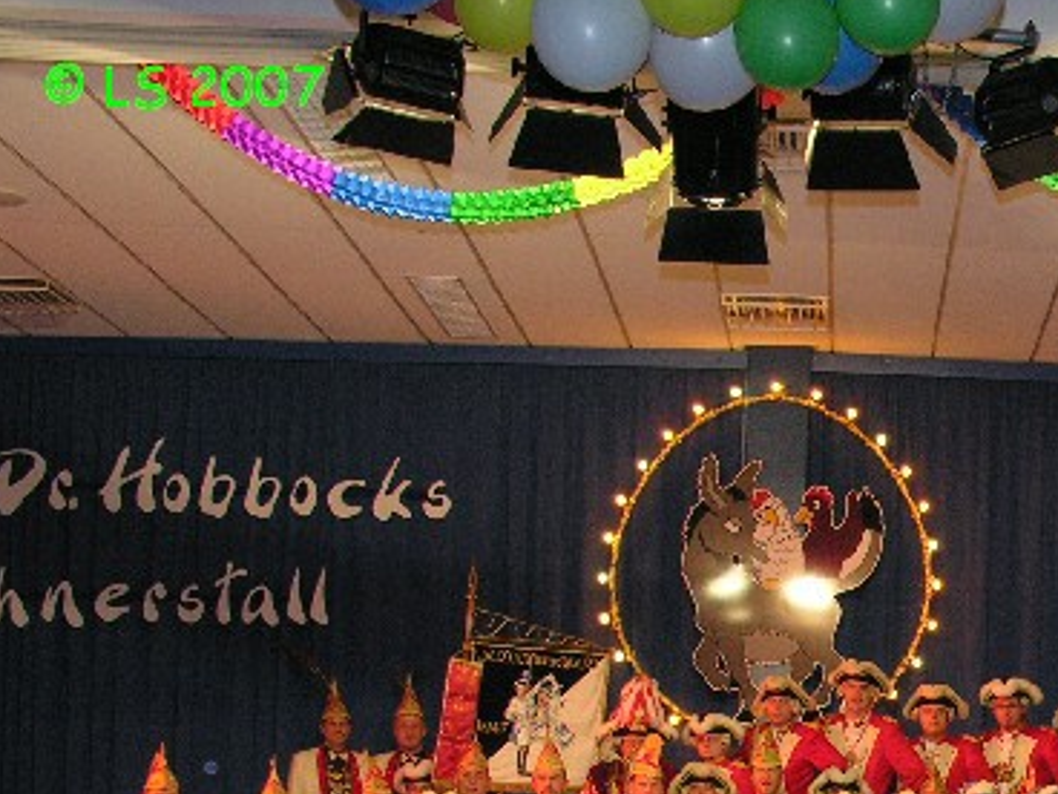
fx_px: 2323
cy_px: 854
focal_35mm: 76
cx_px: 1136
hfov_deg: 24.1
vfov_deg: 18.7
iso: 200
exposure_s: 1/30
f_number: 4
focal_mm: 8.9
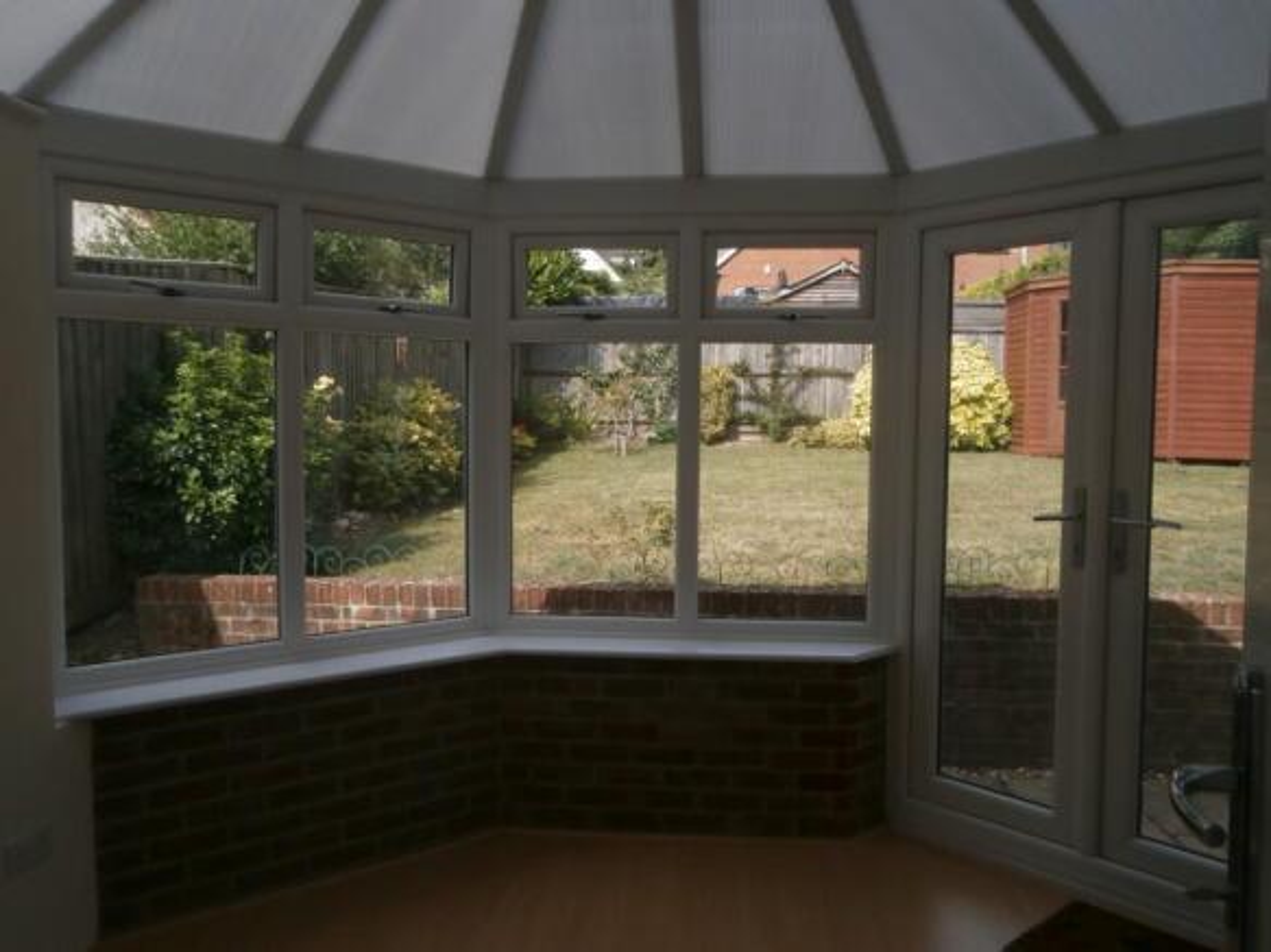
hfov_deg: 67.3
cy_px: 476
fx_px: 954
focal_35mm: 26
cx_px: 636
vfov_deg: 53.0
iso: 80
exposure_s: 1/640
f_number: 2.8
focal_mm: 4.7
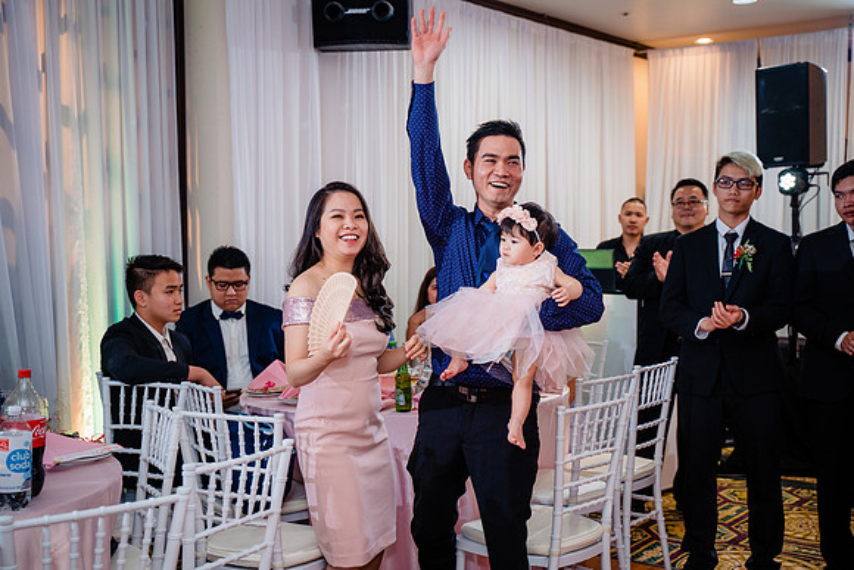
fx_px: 1091
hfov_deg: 42.7
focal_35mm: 46
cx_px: 427
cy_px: 285
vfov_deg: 29.3
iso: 800
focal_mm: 46
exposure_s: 1/160
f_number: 3.5
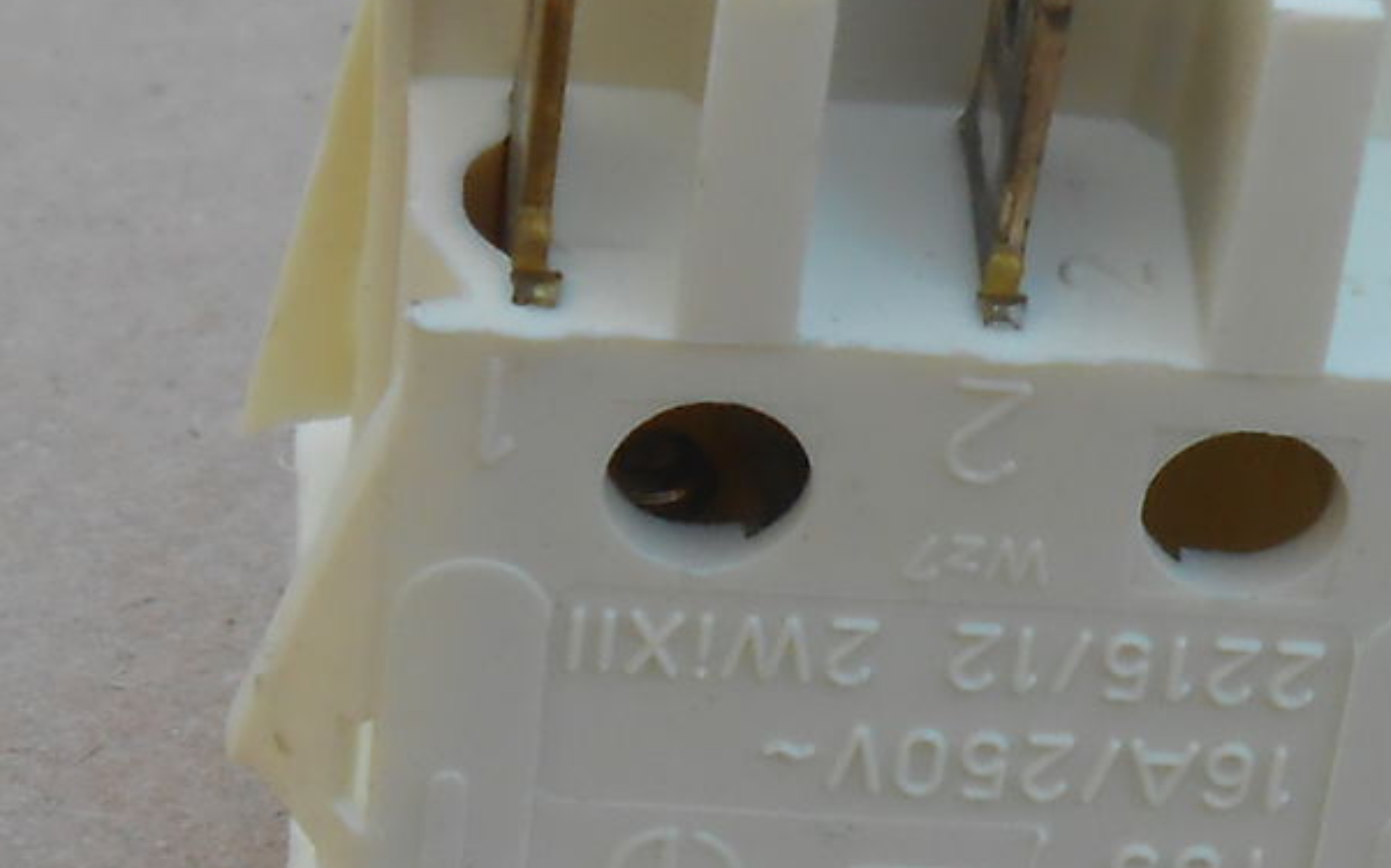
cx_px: 1009
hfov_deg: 33.5
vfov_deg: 21.5
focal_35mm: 60
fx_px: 2273
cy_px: 301
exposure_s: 1/100
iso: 80
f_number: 3.9
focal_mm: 6
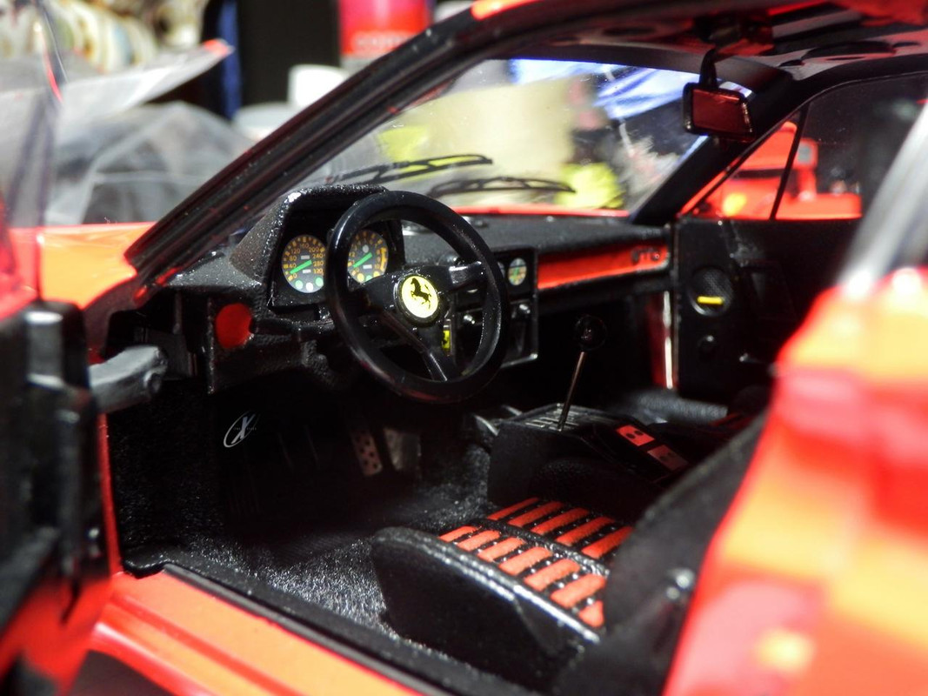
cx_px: 464
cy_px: 348
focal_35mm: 42
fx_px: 1126
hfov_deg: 44.8
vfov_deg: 34.3
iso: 400
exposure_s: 1/5
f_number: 4
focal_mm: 7.4
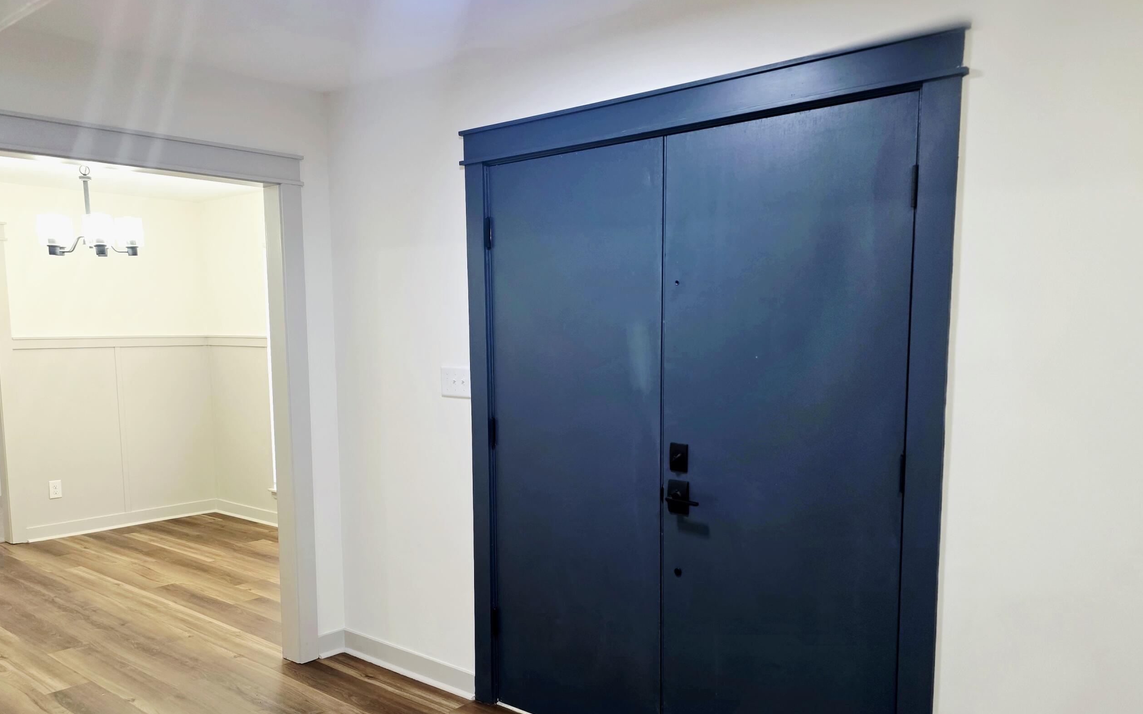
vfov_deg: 42.8
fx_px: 903
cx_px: 546
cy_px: 449
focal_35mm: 29
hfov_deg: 64.6
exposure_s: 1/120
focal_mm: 6.3
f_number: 1.7
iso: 320
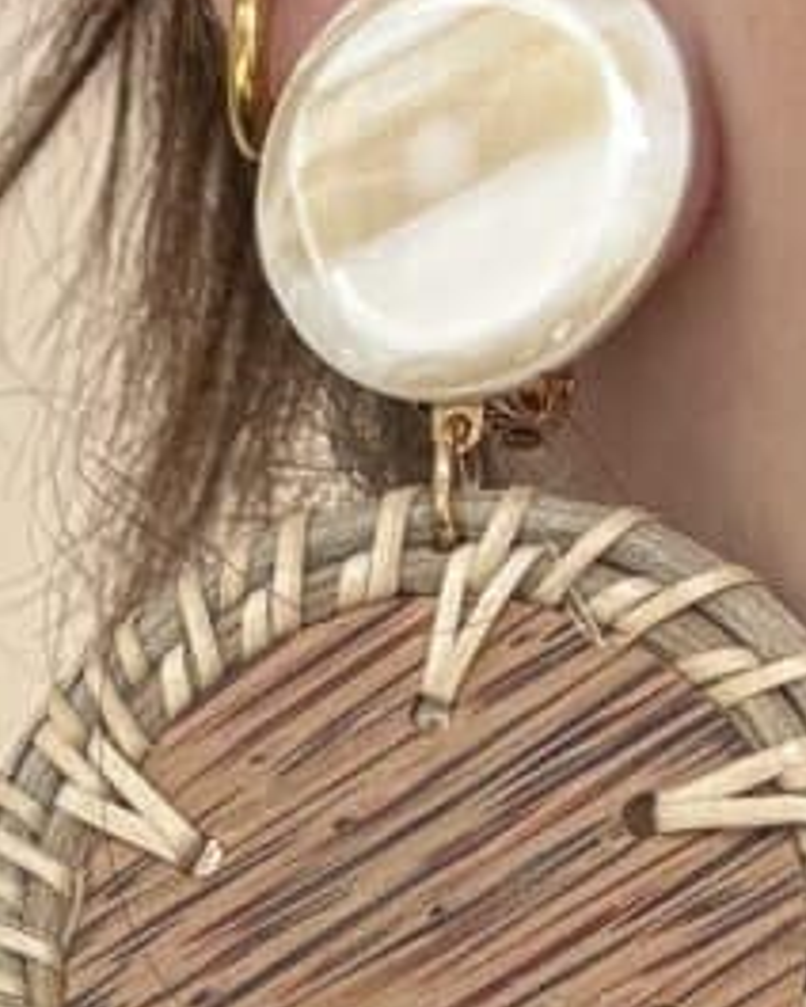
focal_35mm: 113
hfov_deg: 13.4
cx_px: -68
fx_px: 3369
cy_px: 988
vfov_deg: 16.7
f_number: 1.9
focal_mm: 2.69
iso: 20
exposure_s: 1/121
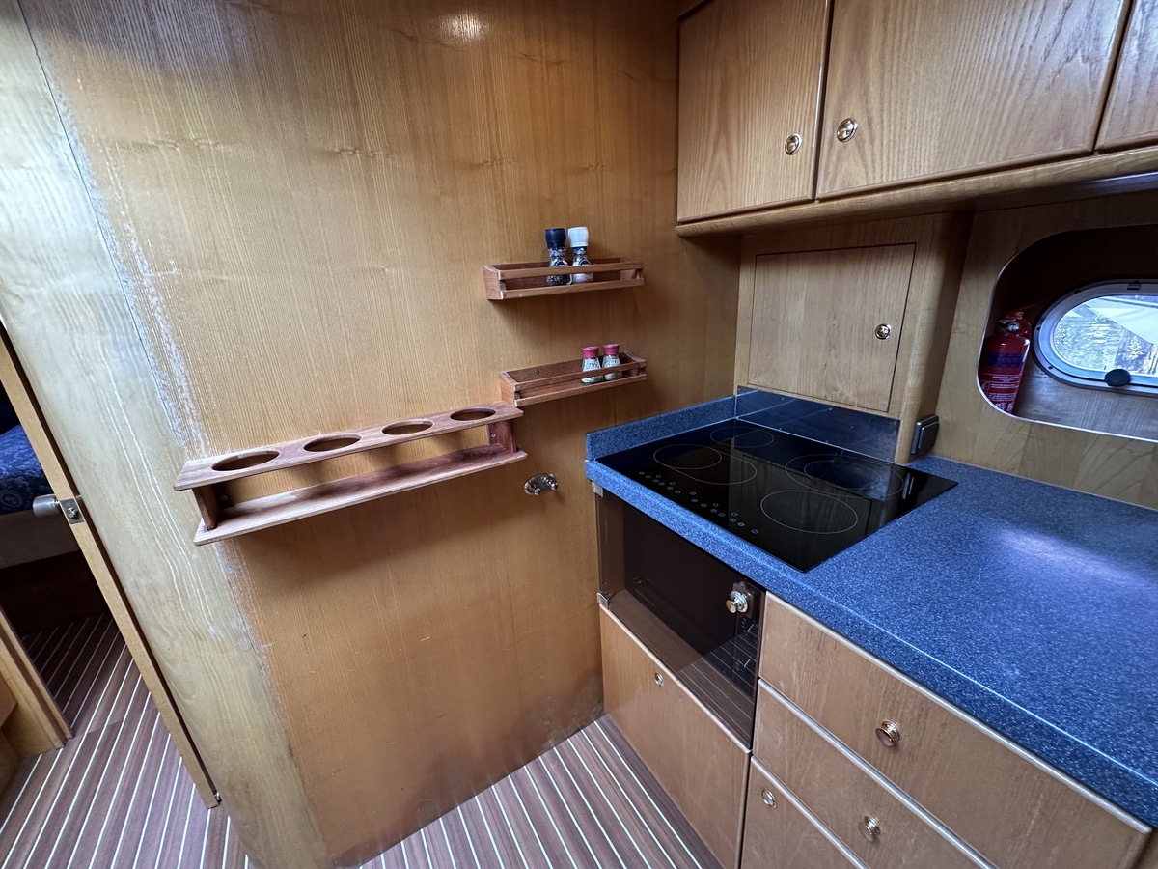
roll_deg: +4.2
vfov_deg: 85.7
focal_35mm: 14
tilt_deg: -18.7
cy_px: 434
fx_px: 468
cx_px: 579
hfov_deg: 102.1
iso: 320
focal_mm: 2.22
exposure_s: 1/64
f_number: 2.2
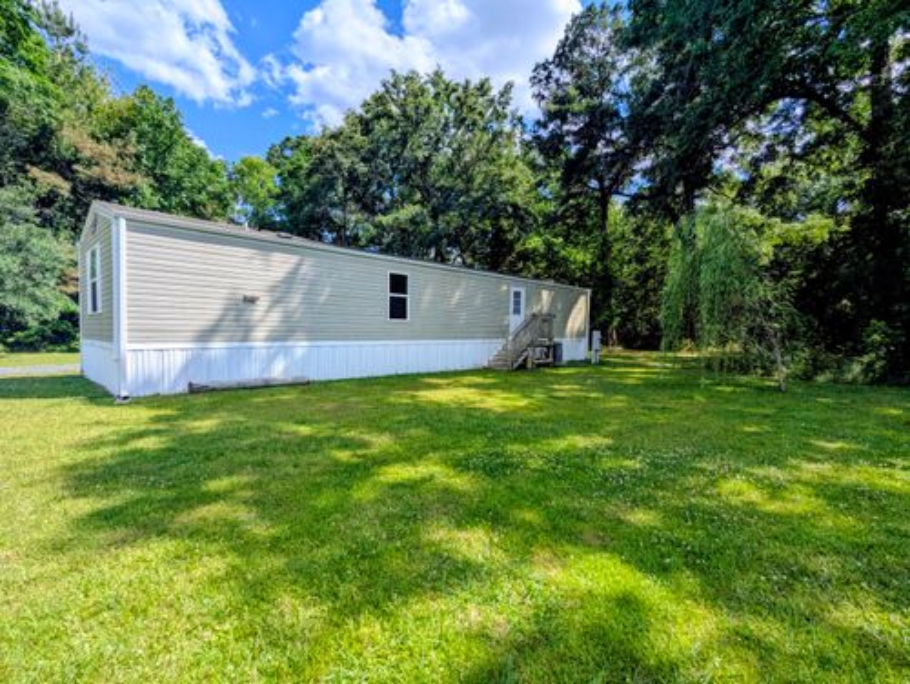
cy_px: 342
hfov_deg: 94.4
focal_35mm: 16
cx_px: 455
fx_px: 421
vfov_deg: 78.2
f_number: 2.2
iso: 43
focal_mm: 2.35
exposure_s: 1/1770
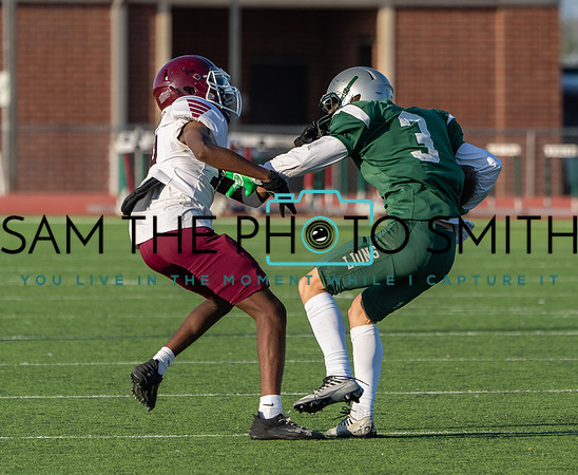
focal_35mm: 533
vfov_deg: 3.0
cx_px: 388
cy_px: 244
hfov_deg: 3.6
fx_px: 9205
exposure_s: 1/1250
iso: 320
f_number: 5.6
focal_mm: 300
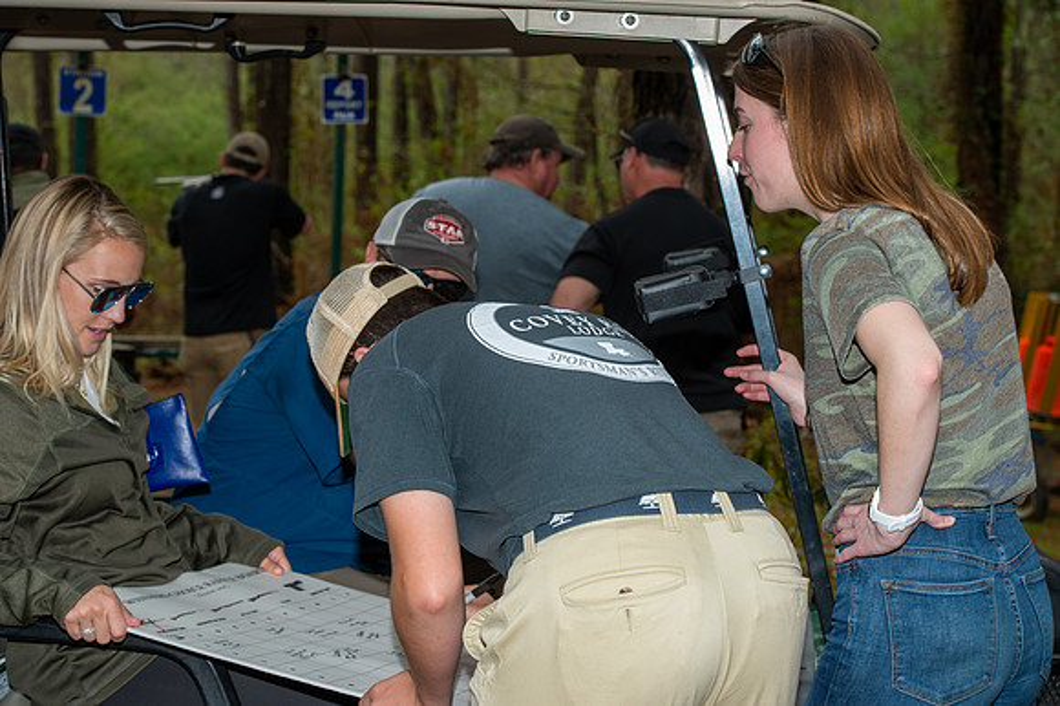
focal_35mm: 75
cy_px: 353
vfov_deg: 18.2
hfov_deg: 27.0
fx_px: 2207
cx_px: 530
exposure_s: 1/160
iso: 125
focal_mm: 75
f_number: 8
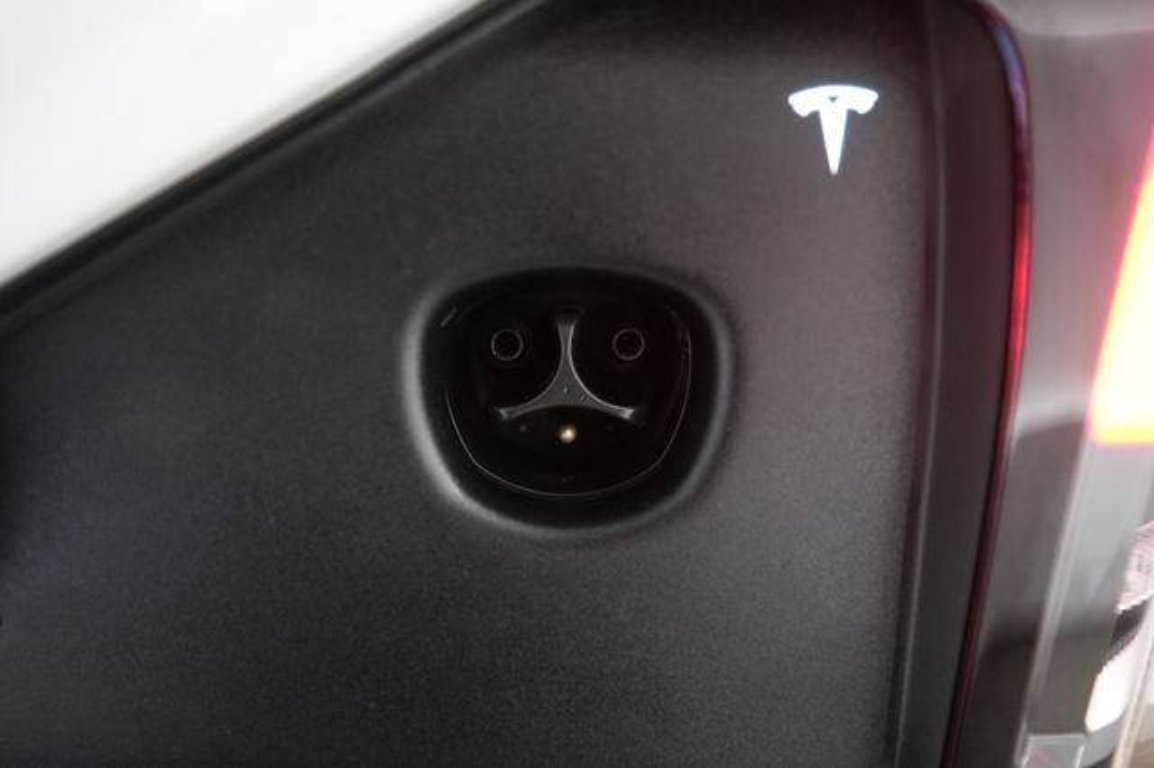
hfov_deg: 67.4
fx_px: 865
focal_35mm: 27
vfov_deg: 47.9
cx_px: 577
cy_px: 384
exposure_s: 1/60
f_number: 2.8
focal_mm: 27
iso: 3200
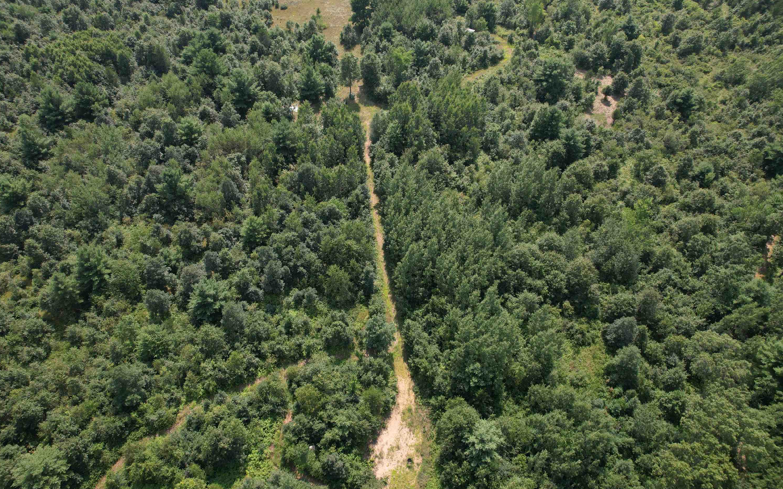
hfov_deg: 77.2
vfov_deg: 53.0
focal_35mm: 23
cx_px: 394
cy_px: 237
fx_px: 491
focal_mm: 8.38
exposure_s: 1/400
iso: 100
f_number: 2.8
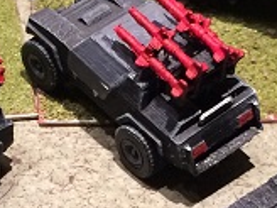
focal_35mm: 144
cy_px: 194
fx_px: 1152
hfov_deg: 13.7
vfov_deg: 10.2
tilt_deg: -48.9
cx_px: 95
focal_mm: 4.15
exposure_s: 1/30
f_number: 2.2
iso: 125
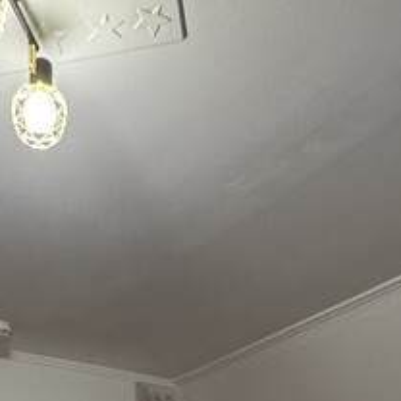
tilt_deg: -2.2
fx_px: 799
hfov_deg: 27.7
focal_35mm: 61
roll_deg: +1.0
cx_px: 91
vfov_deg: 21.2
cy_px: 677
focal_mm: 2.22
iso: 250
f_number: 2.2
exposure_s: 1/100
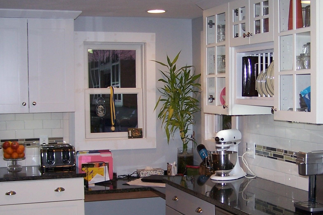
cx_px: 199
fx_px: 583
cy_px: 135
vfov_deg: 20.9
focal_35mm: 65
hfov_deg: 30.8
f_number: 2.8
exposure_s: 1/60
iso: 80
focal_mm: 6.3
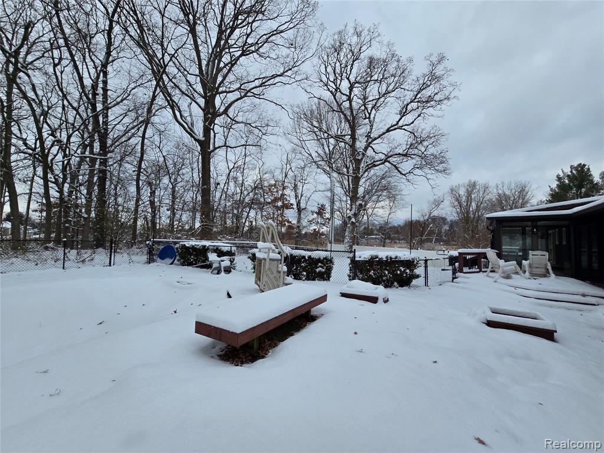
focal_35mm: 13
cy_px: 226
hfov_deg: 106.2
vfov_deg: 89.9
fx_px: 227
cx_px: 302
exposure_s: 1/1584
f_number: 2.2
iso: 50
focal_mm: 2.2
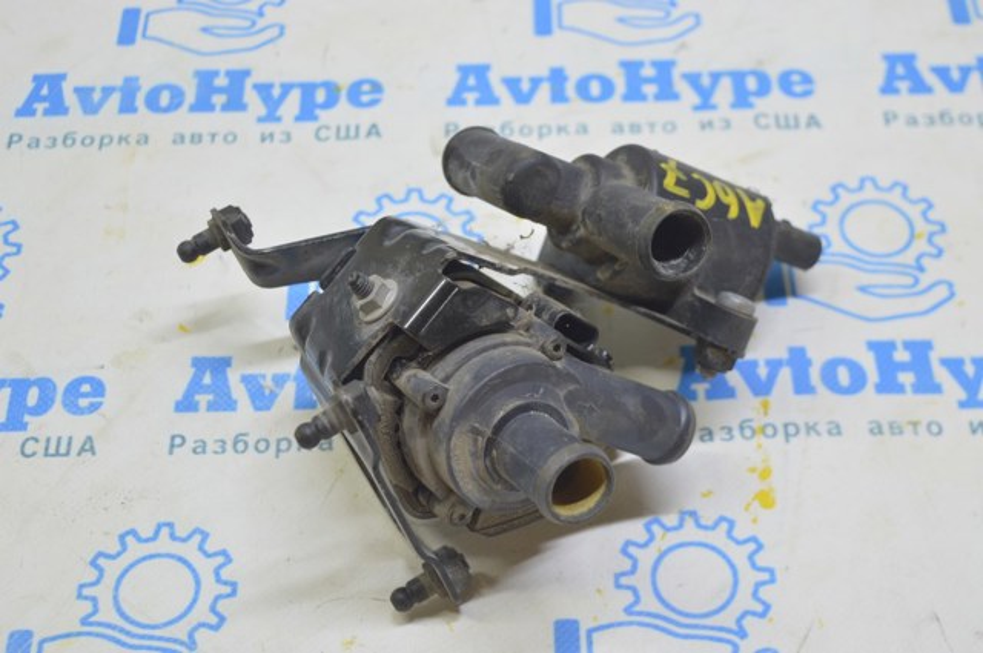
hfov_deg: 33.4
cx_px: 492
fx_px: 1636
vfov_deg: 22.6
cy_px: 326
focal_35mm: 60
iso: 400
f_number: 5.6
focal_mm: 40
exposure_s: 1/20
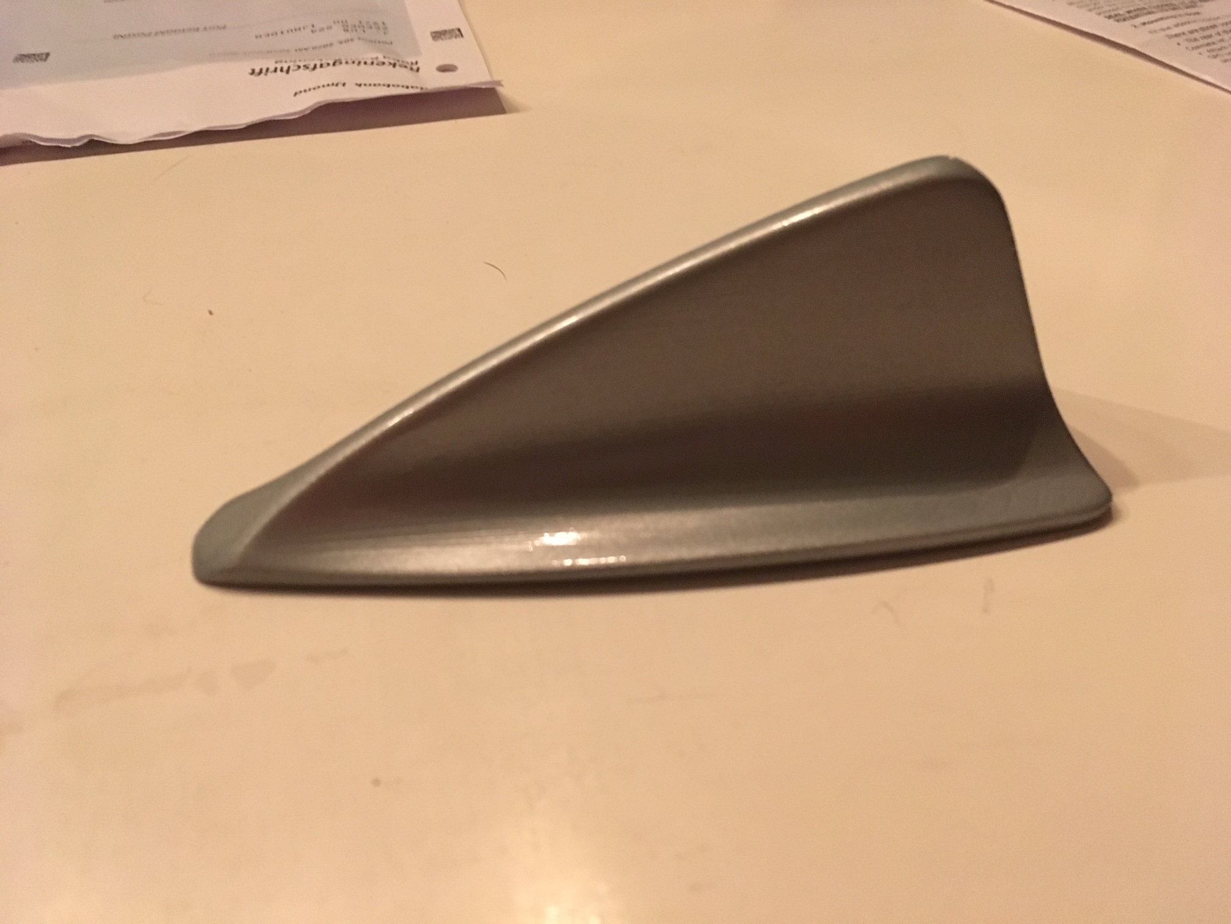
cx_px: 616
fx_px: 1031
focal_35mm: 29
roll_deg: +0.4
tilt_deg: -39.6
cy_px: 462
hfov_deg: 61.7
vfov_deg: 48.2
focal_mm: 4.15
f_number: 2.2
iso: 250
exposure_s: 1/17
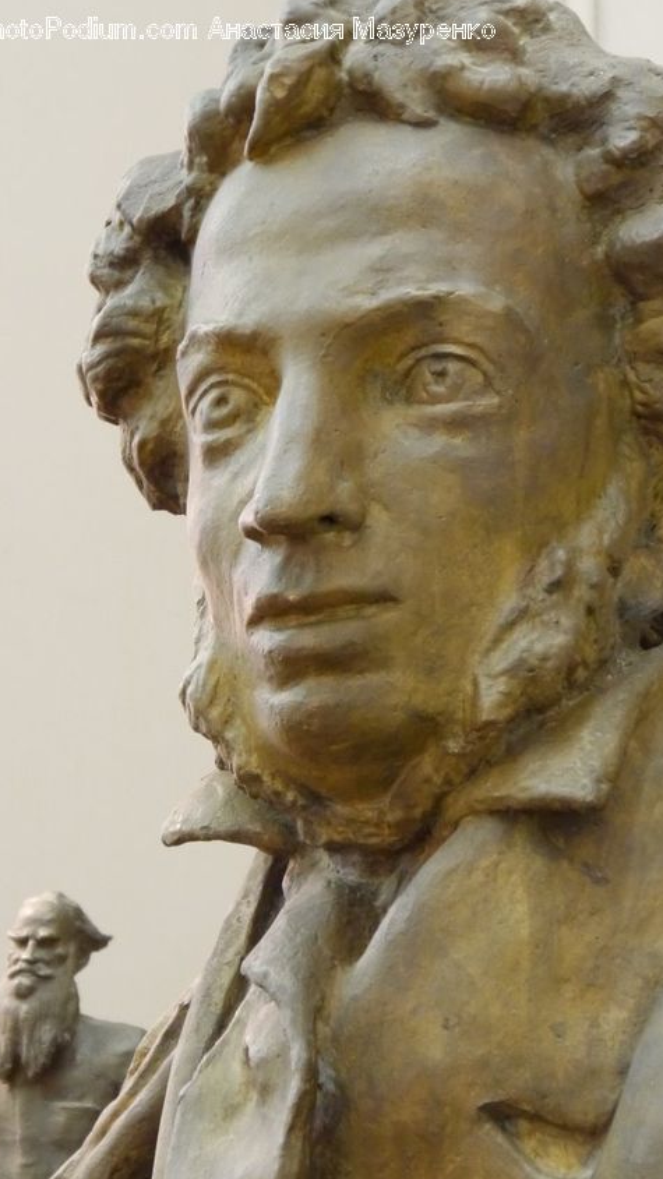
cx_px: 315
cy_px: 624
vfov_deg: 21.2
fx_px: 3158
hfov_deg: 12.0
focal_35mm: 101
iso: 1600
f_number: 5
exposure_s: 1/13
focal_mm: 31
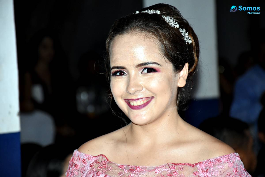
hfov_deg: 9.8
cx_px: 132
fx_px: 1546
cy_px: 88
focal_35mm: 210
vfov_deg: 6.5
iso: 2000
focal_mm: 140
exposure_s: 1/100
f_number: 5.6
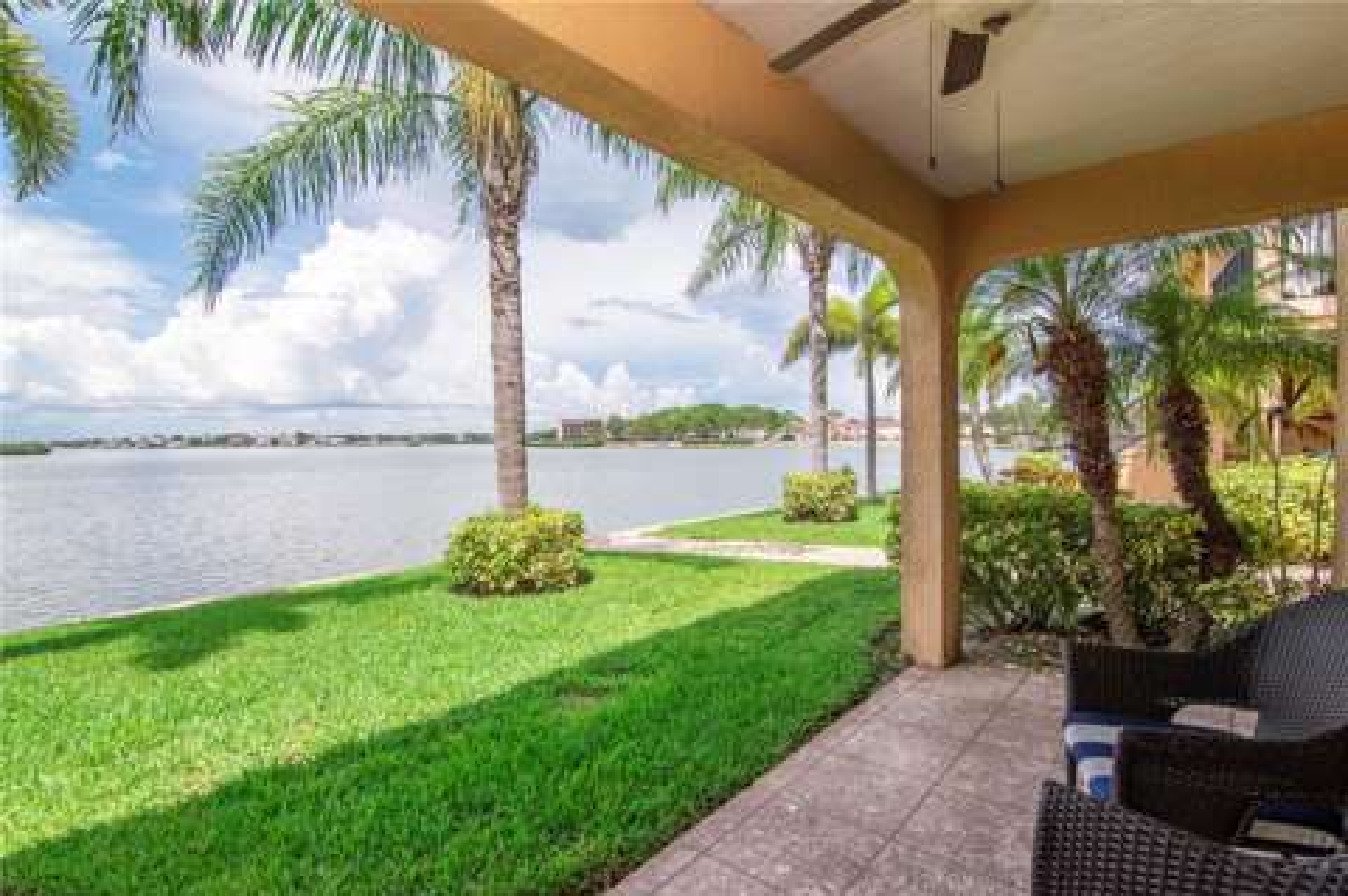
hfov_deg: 95.0
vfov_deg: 71.9
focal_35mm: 16
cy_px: 448
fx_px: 617
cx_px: 674
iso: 320
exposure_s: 1/1000
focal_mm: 11
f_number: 7.1
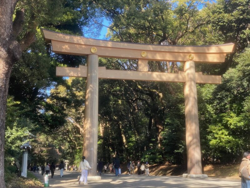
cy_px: 94
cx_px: 125
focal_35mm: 52
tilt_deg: +8.1
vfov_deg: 28.0
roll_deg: +0.2
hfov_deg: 36.8
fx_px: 376
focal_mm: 6
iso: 20
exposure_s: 1/147
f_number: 2
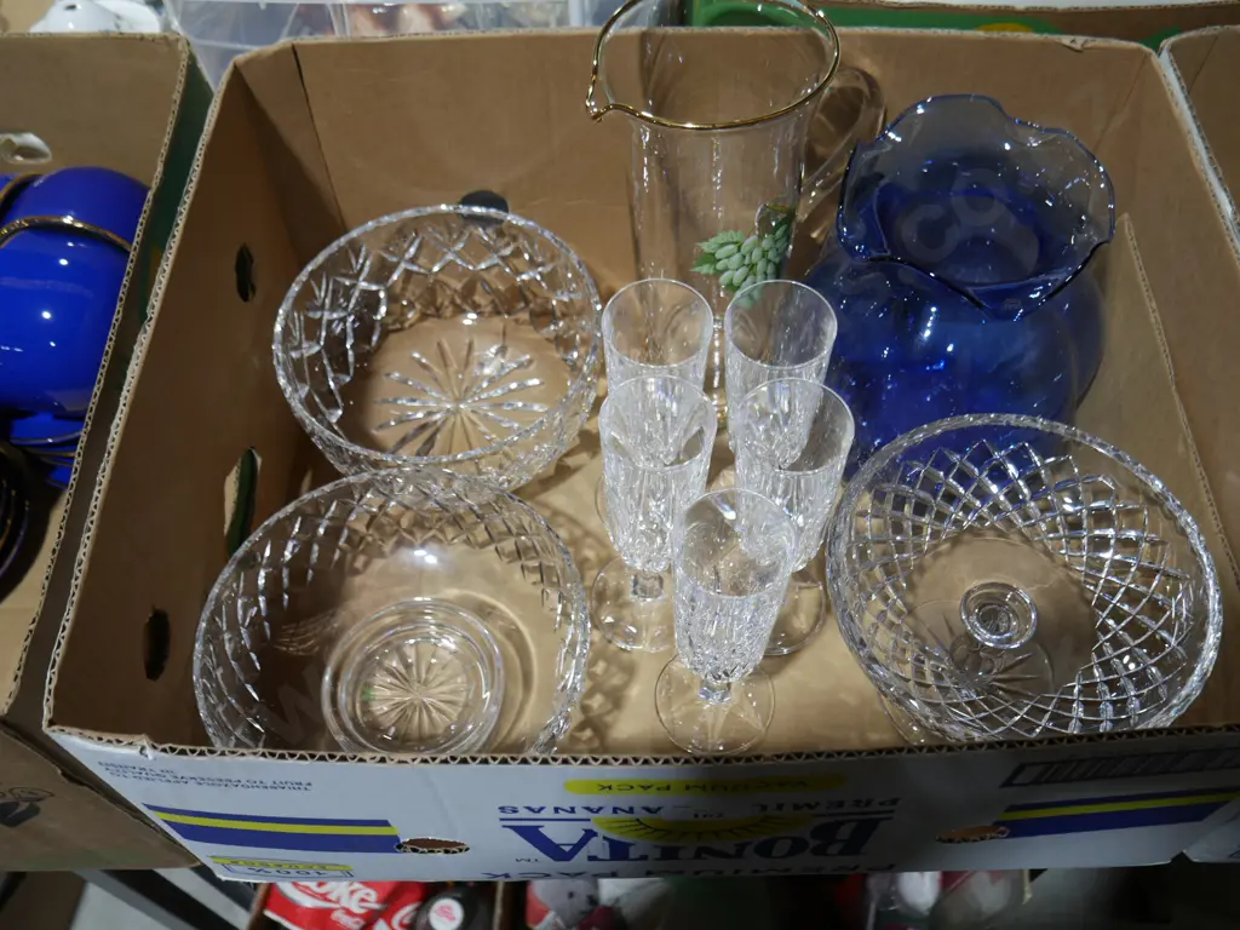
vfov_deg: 44.2
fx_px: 1146
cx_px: 620
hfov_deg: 56.8
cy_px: 465
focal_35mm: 32
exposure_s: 1/60
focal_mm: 16
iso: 200
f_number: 3.6
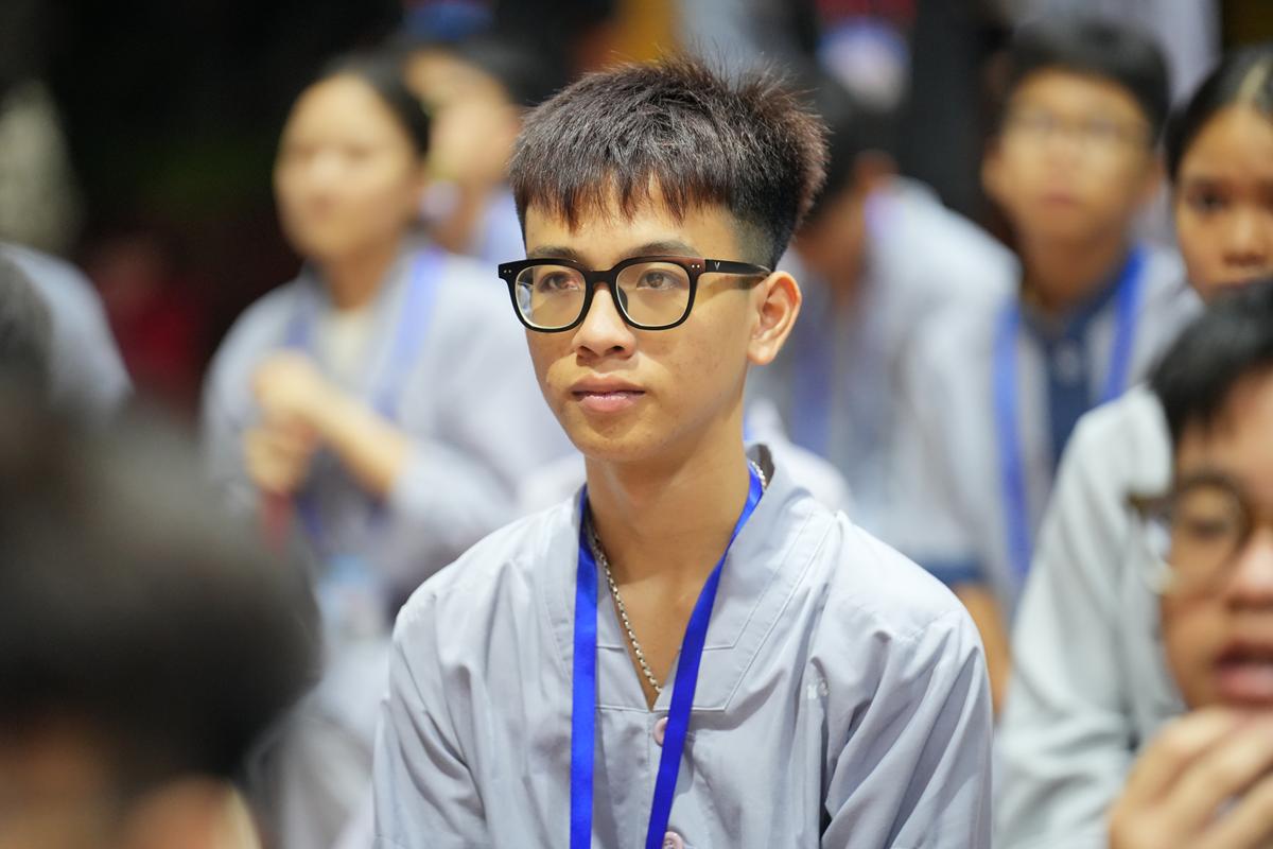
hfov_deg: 10.4
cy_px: 424
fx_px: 6966
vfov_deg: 7.0
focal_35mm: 197
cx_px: 636
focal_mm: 197
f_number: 2.8
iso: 4000
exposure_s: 1/100
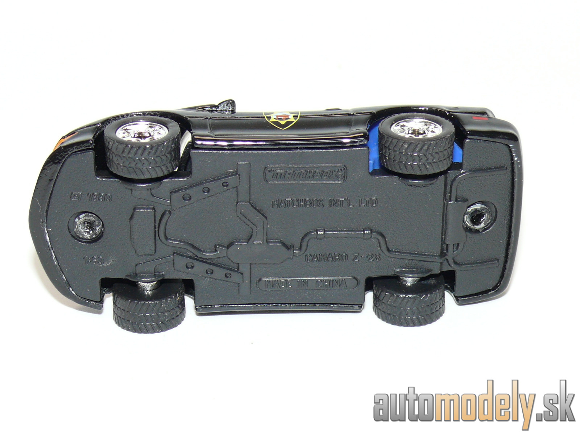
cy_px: 218
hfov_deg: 19.1
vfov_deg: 14.4
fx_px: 1726
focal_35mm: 103
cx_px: 290
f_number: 4
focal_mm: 13.6
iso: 100
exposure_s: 1/30
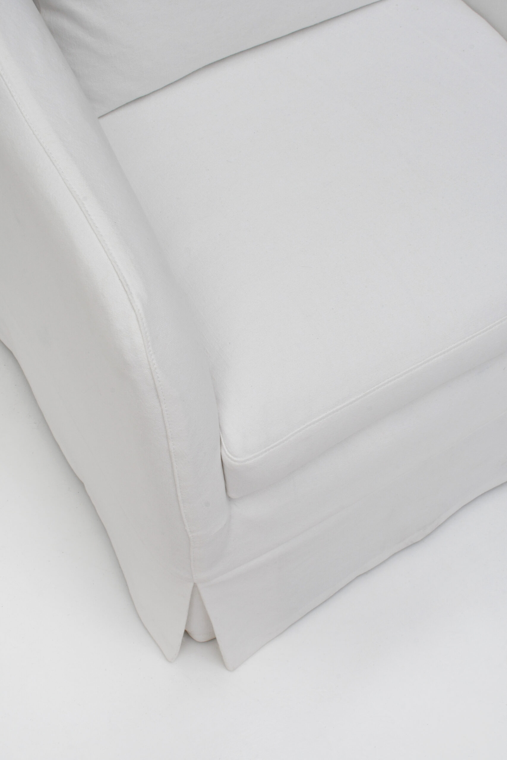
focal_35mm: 52
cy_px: 380
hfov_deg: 26.0
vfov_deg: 38.2
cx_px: 254
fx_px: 1098
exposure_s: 1/160
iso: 400
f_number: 18
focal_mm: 35
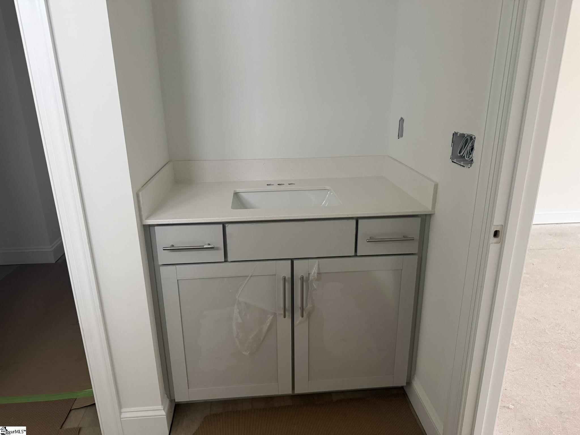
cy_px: 218
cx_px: 290
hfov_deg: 71.6
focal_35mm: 24
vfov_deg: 56.8
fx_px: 402
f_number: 1.78
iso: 400
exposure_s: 1/60
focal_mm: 6.76
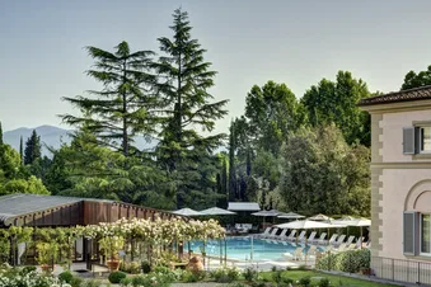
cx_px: 239
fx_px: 706
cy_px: 167
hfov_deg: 33.9
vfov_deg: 23.0
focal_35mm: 59
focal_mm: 50
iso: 200
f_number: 13
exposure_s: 1/60
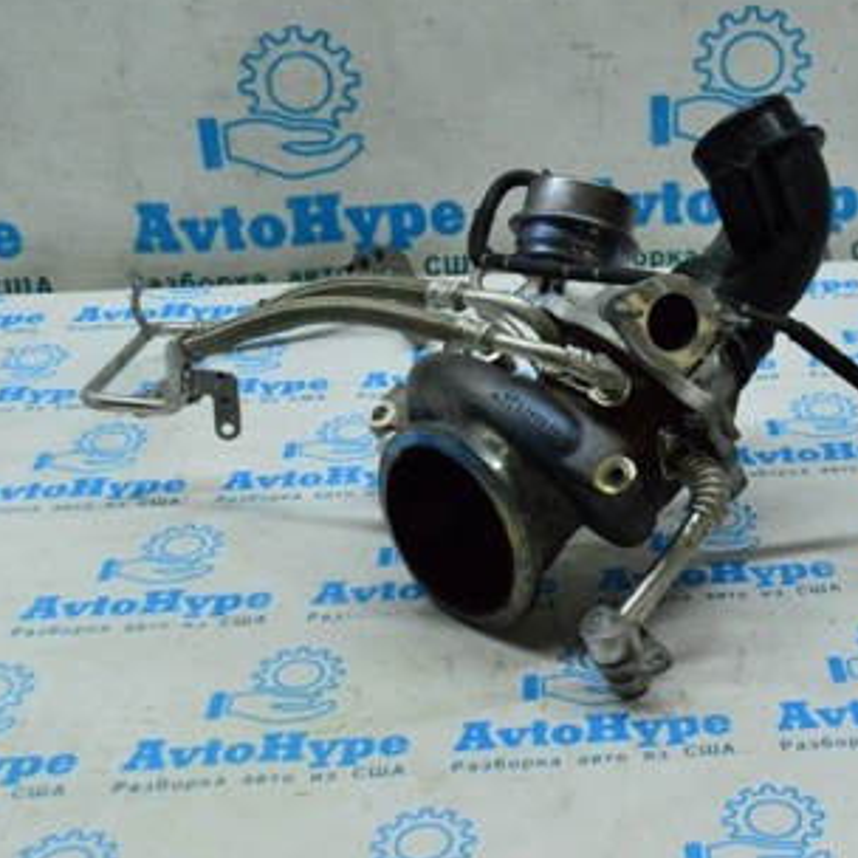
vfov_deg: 28.9
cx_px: 666
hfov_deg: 28.5
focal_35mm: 59
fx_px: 1655
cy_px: 289
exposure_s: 1/640
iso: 6400
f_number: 6.3
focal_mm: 22
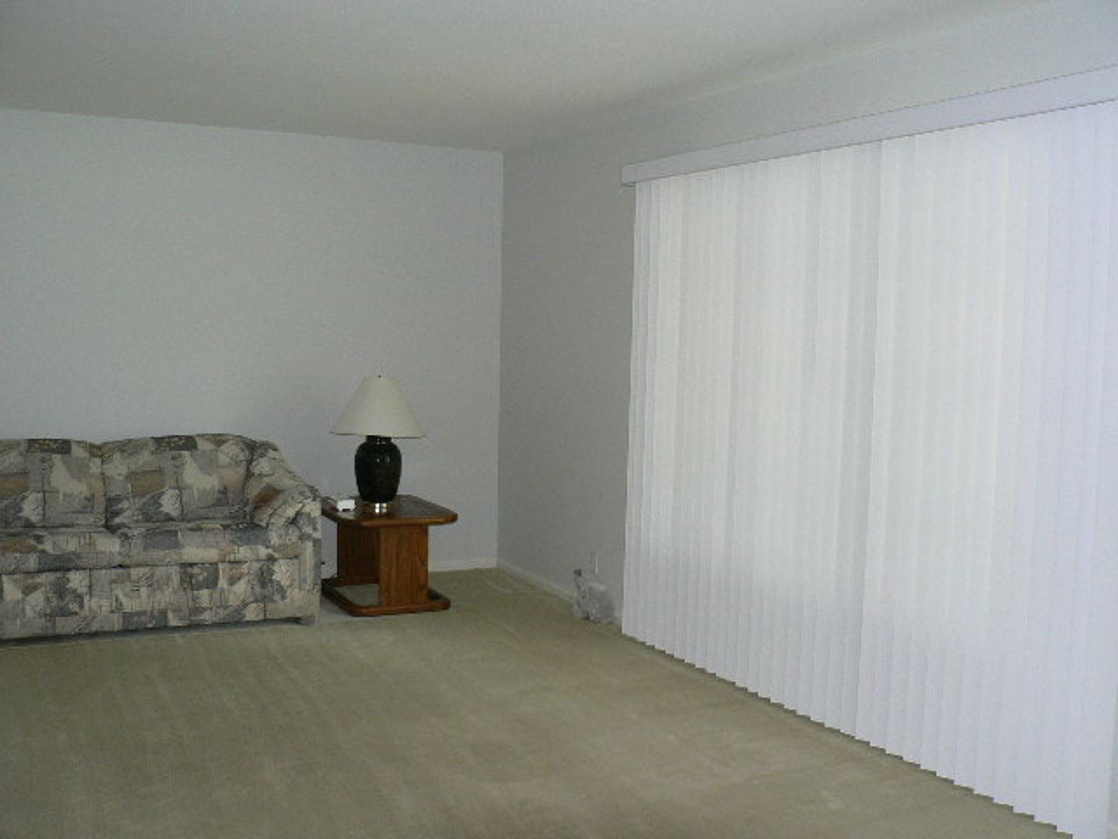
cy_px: 420
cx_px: 559
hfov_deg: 51.4
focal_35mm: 36
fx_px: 1163
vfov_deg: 39.7
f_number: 2.8
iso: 200
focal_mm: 6
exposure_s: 1/60
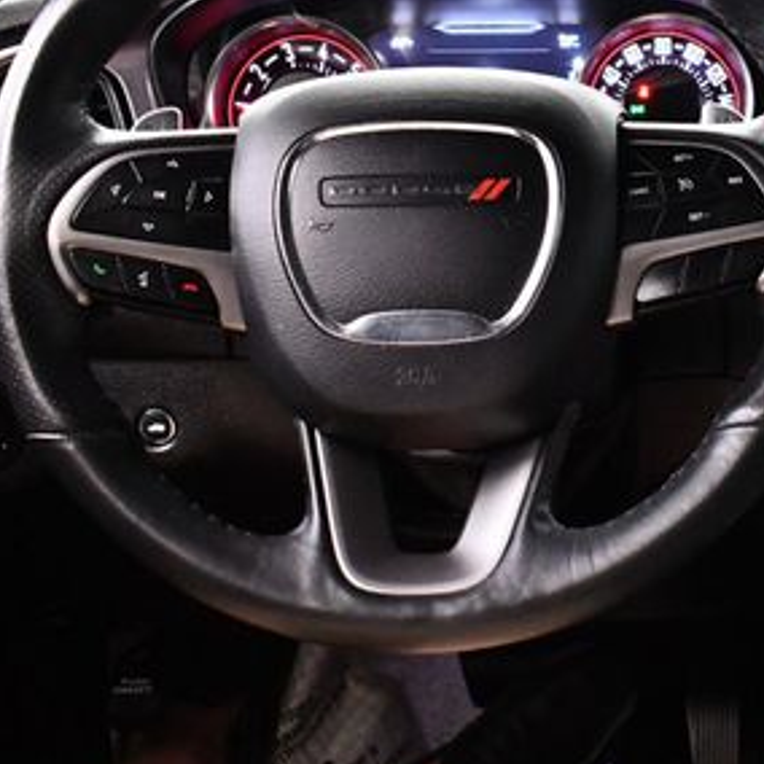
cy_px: 250
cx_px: 810
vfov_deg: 24.9
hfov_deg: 23.7
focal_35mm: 69
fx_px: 1723
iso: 4500
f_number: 3.5
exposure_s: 1/60
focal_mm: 18
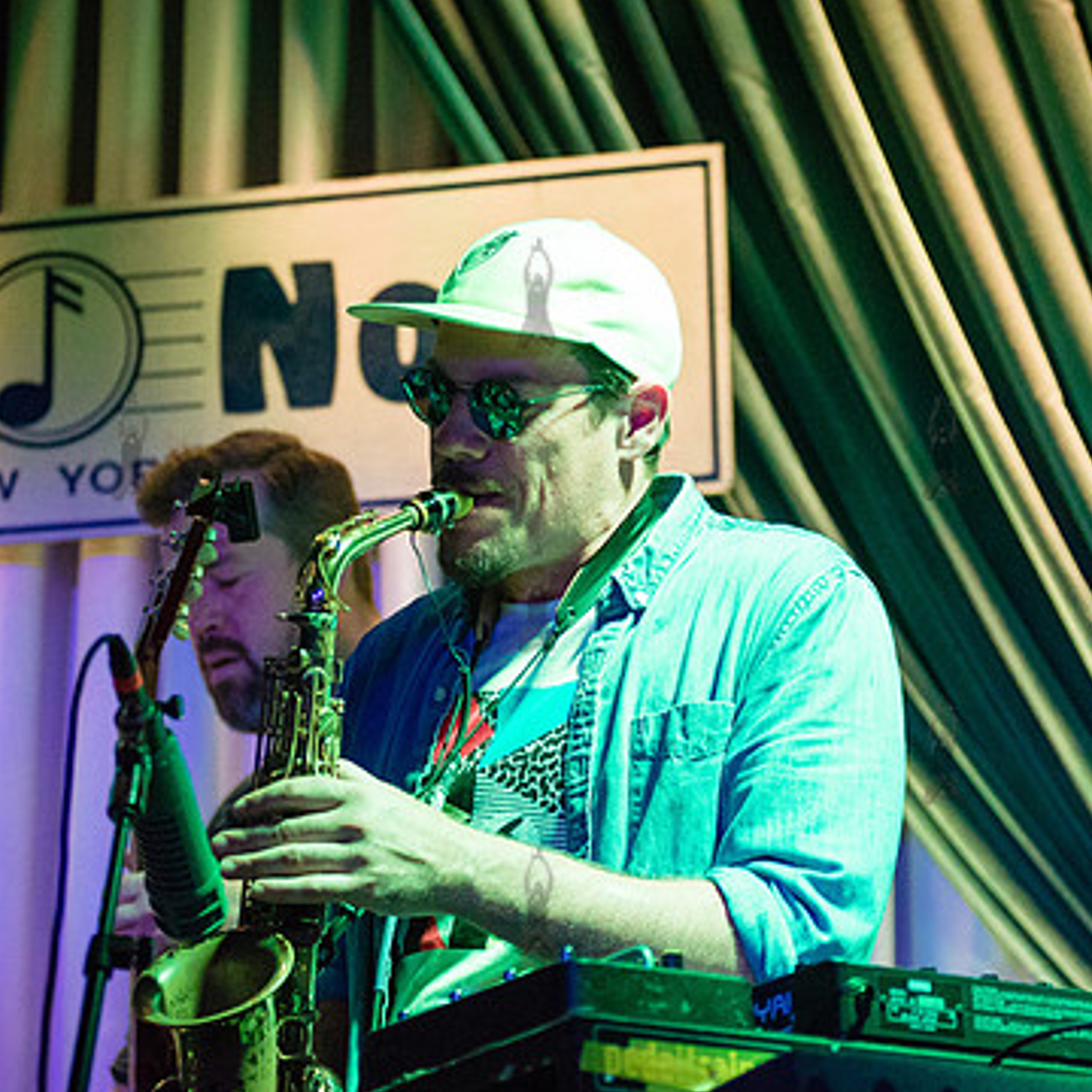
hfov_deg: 13.0
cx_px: 485
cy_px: 545
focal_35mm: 134
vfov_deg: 13.0
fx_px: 4783
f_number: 2.8
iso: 4000
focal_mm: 86
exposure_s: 1/400
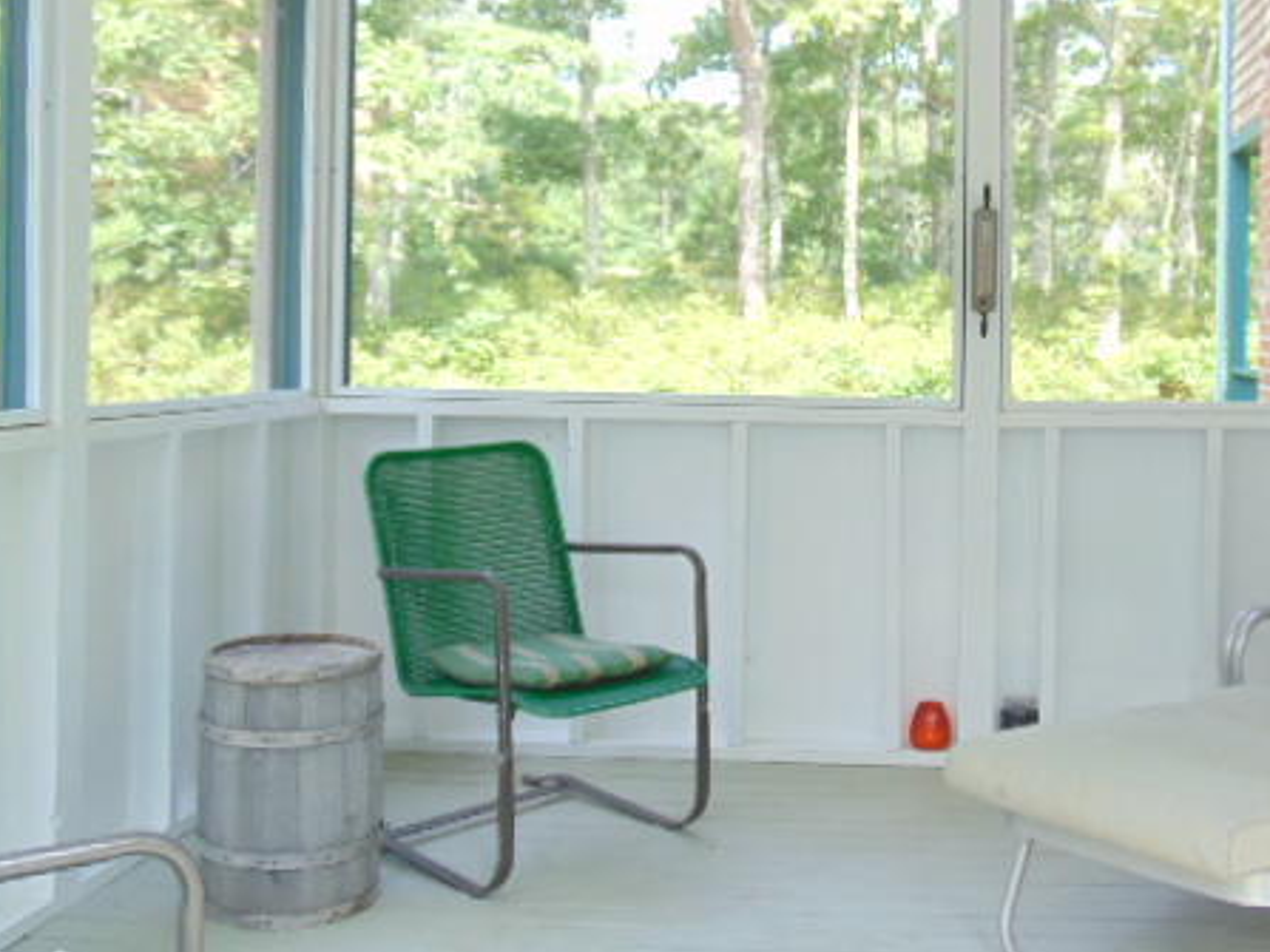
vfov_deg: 33.4
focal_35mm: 43
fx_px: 1577
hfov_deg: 43.0
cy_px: 361
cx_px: 886
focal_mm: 5.4
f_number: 3.1
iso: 80
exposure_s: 1/50
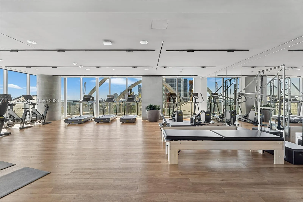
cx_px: 152
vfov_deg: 73.7
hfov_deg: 96.7
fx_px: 135
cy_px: 101
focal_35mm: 16
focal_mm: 16
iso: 125
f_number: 11
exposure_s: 1/40
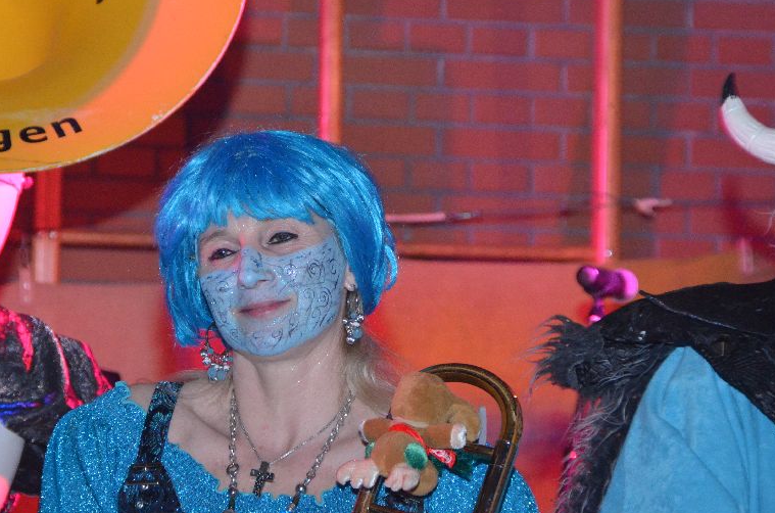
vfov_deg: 8.4
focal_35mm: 162
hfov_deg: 12.7
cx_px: 306
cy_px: 171
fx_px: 3479
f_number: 5.3
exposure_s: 1/60
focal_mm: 80
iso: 3200
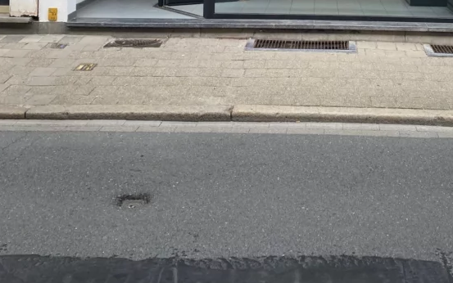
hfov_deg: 39.0
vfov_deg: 21.9
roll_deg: +0.3
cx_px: 310
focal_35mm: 51
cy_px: -119
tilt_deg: +1.5
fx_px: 630
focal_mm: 4.25
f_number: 1.8
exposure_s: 1/428
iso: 32
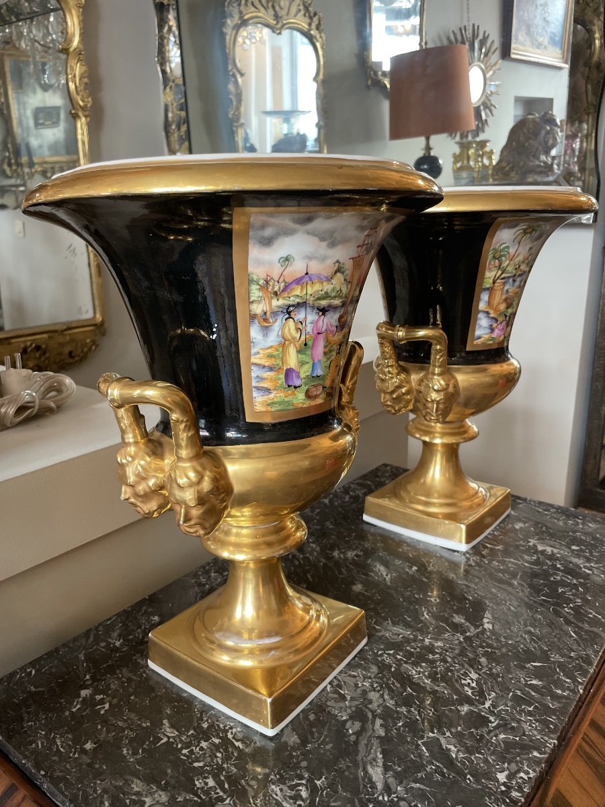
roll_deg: +1.8
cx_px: 302
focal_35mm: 26
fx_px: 606
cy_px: 404
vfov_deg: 67.3
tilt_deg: -14.6
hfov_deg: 53.1
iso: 250
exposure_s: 1/50
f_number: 1.6
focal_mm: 4.2
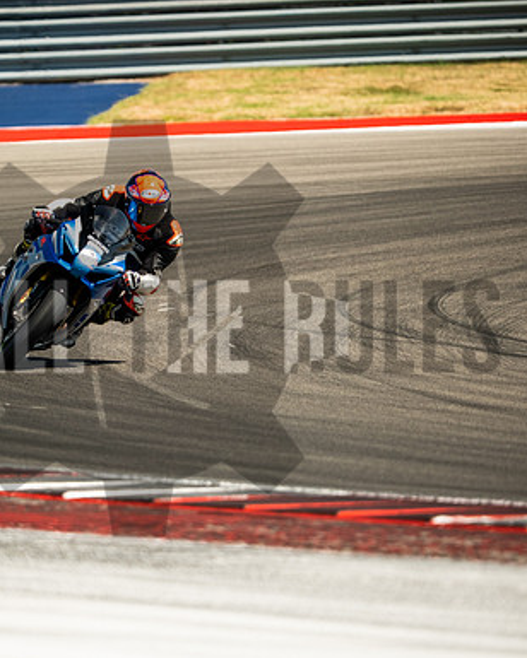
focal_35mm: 594
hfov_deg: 2.6
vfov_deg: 3.3
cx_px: 139
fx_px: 11581
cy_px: 329
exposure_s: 1/2500
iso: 400
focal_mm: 280
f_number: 2.8
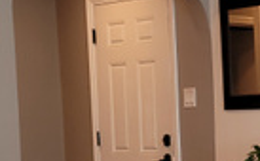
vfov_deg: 10.3
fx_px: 877
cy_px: 205
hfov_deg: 14.4
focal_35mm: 124
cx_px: 501
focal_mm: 7
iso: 50
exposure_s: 1/60
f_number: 1.8
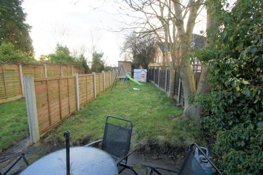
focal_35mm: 16
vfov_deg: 73.7
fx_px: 117
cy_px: 88
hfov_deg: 96.7
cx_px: 126
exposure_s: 1/40
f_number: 5
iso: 200
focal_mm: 10
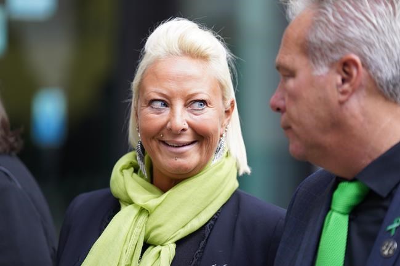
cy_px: 133
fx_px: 2222
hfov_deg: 10.3
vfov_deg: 6.9
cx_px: 200
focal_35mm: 200
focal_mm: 200
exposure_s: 1/1250
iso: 1600
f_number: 2.8
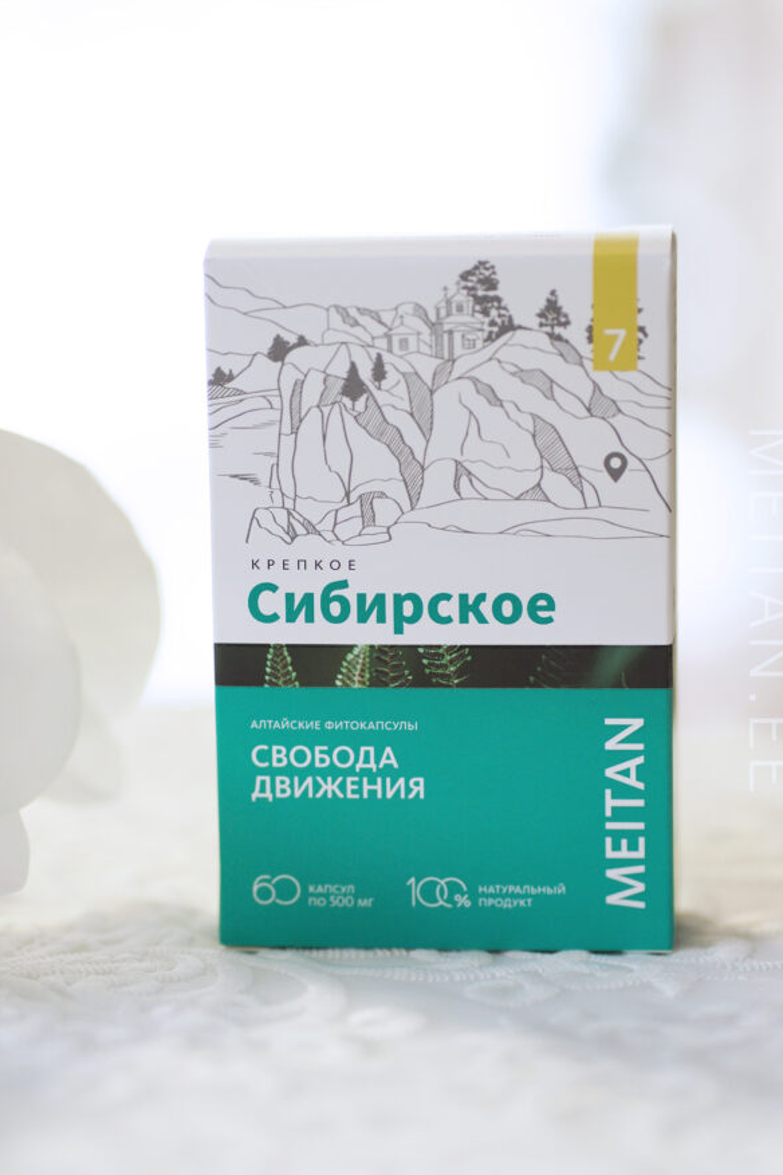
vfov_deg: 21.0
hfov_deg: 14.1
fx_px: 3164
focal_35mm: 97
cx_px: 434
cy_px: 612
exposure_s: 1/400
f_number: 2.2
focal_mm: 85
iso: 500
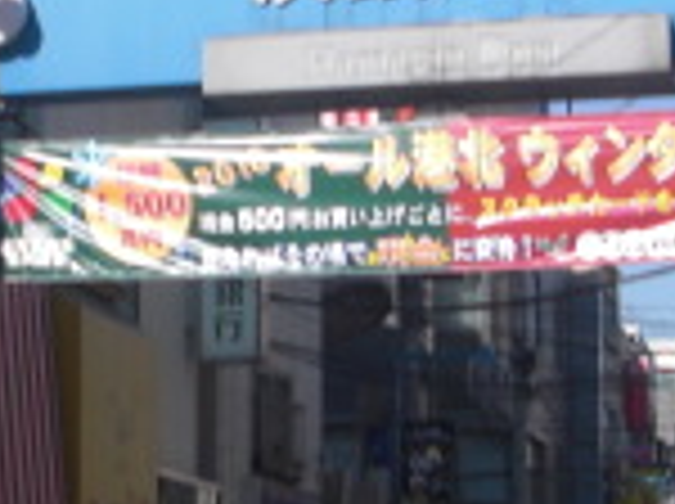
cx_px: 63
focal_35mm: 154
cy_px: 266
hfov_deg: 12.7
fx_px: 2998
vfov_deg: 9.6
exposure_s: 1/160
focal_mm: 6.3
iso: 50
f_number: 7.9
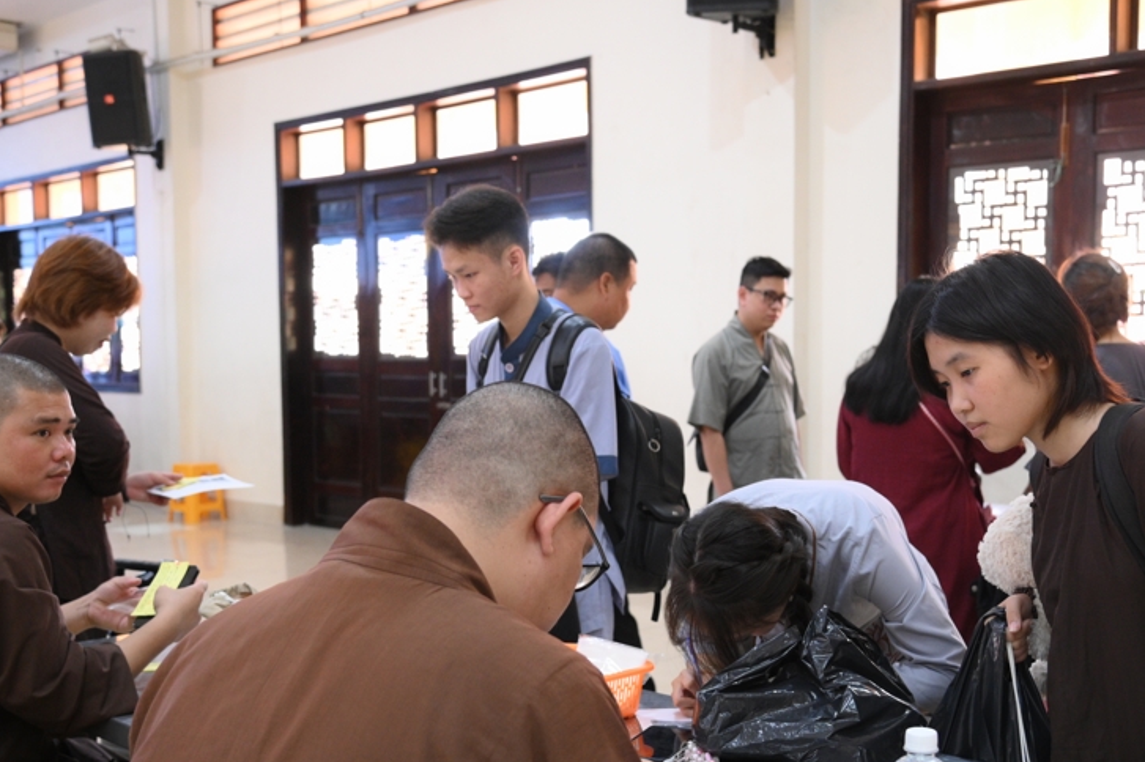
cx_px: 596
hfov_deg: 45.4
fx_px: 1367
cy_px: 475
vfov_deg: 31.0
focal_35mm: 43
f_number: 4
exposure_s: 1/100
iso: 3200
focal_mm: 32
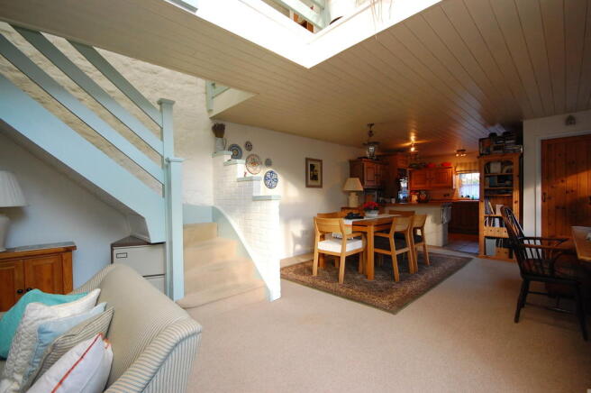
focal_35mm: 15
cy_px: 196
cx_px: 296
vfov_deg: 77.2
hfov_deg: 100.4
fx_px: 246
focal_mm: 10
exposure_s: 1/60
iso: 800
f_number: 5.6
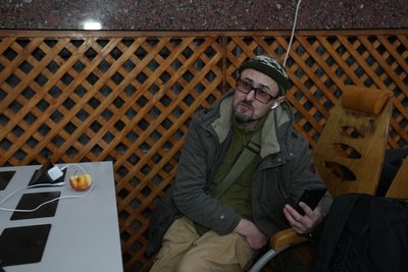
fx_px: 453
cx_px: 204
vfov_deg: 33.4
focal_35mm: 40
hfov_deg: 48.4
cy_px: 136
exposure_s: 1/160
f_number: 3.5
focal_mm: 40
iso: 5000
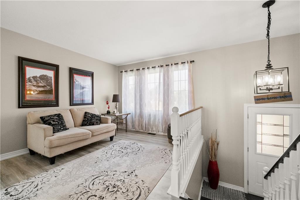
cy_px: 100
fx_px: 125
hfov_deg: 100.4
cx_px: 150
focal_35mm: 15
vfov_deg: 77.3
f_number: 5.6
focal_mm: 10
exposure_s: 1/100
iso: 1600
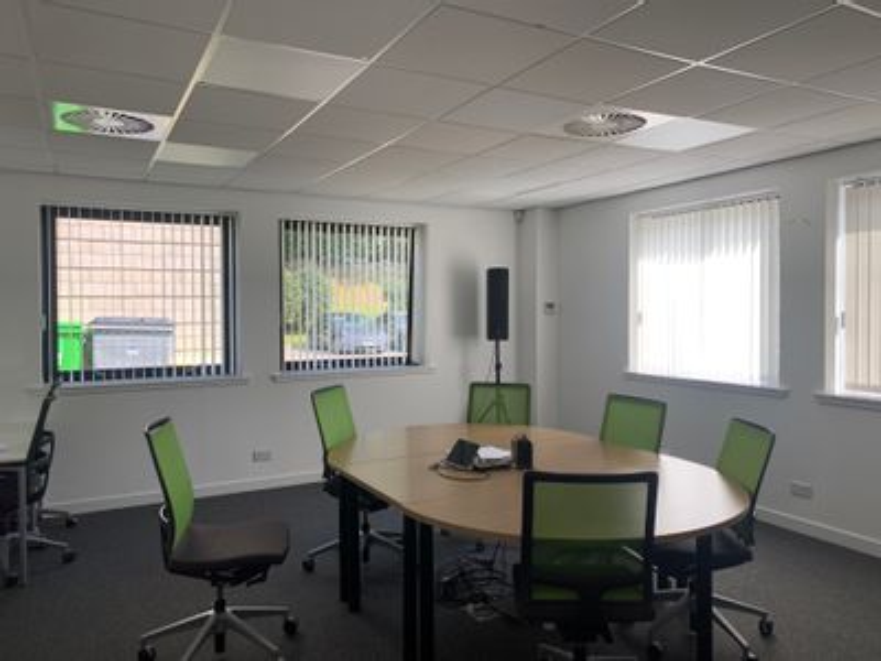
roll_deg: +1.1
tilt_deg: -1.0
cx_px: 440
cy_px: 330
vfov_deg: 53.1
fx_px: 662
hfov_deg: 67.3
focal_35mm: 26
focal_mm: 4.25
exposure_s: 1/215
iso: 25
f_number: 1.8
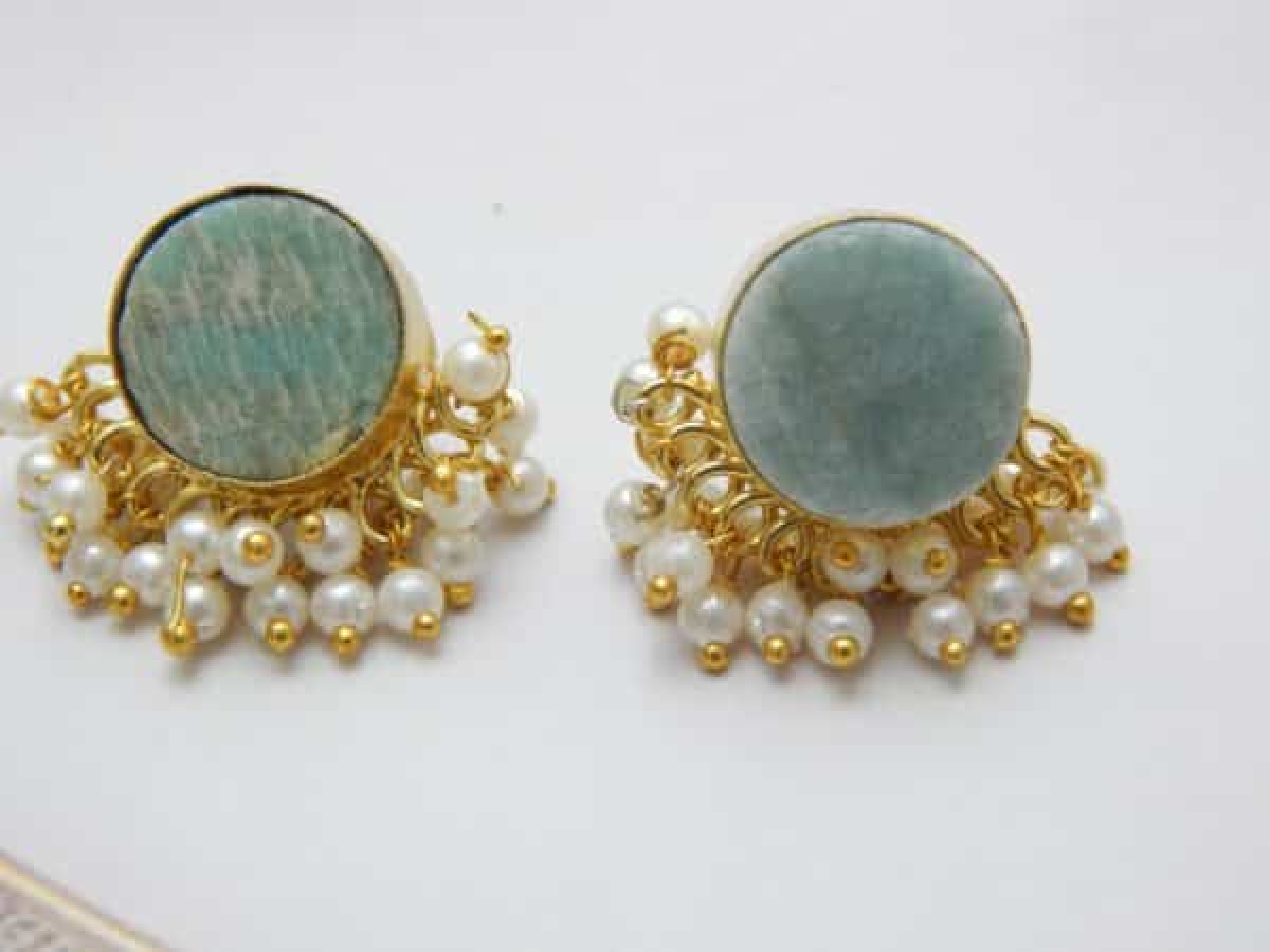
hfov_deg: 28.2
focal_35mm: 69
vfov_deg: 21.3
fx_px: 2531
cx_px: 635
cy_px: 476
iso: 400
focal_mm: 12.3
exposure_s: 1/25
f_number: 4.1
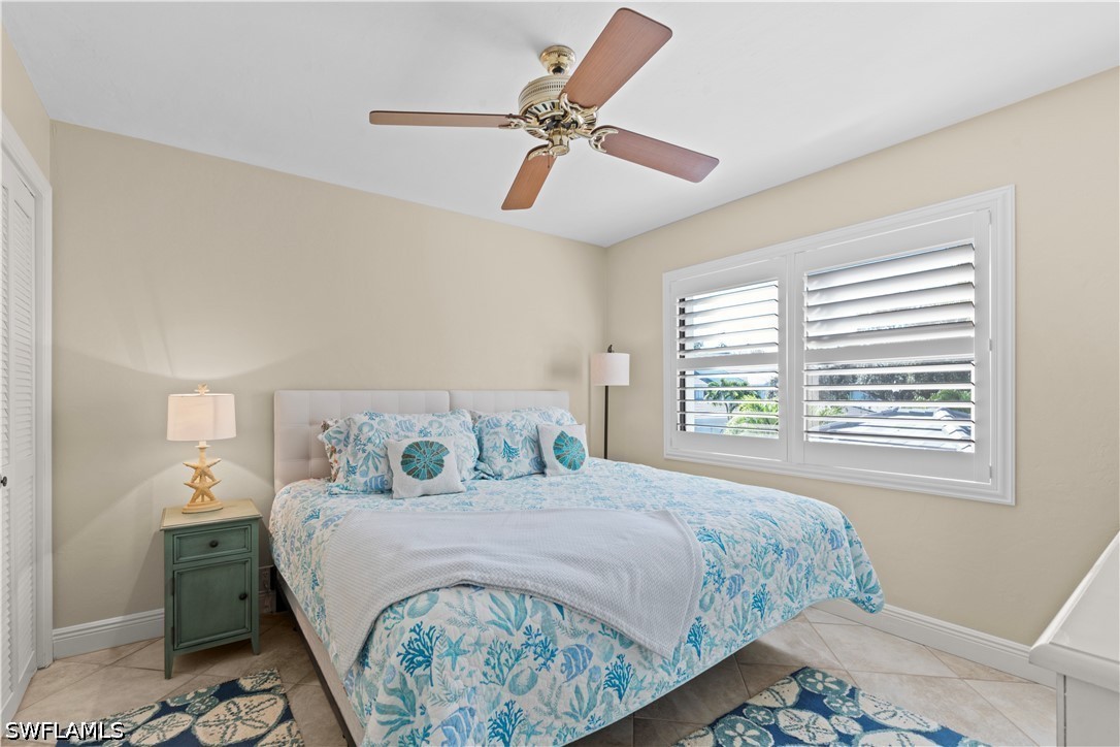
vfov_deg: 73.7
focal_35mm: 16
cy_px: 374
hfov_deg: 96.7
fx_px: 498
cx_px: 560
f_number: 11
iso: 640
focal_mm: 16
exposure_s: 1/3
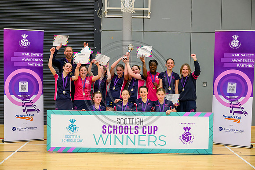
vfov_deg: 25.5
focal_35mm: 53
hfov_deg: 37.5
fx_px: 375
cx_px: 128
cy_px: 85
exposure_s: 1/500
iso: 5000
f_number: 3.5
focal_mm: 53
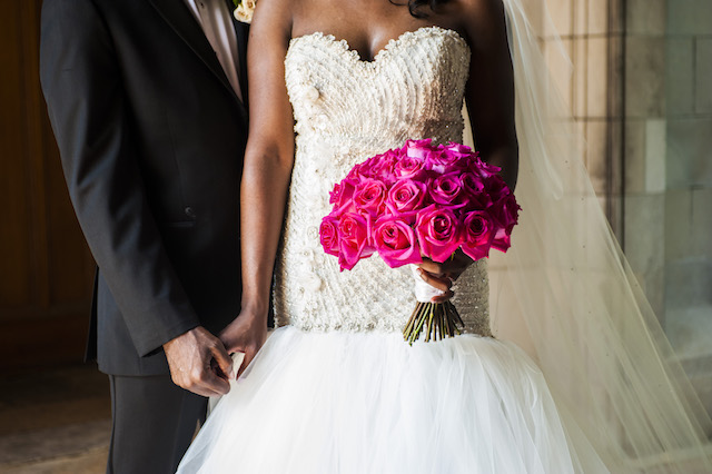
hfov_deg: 28.9
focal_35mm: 70
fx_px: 1384
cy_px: 237
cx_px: 356
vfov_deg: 19.4
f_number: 4
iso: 800
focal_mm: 70
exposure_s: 1/320
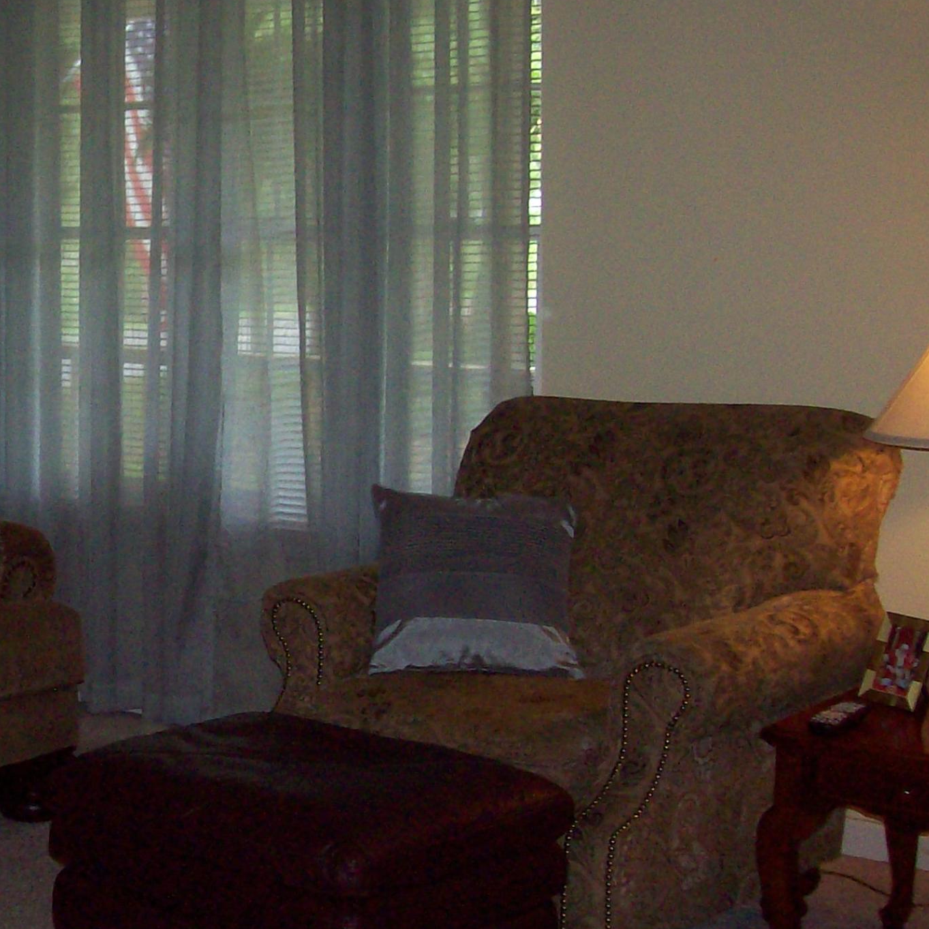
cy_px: 414
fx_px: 2125
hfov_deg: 23.3
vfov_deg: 24.6
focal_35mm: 70
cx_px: -59
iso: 140
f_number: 2.7
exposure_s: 1/64
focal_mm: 6
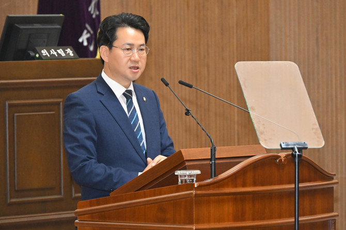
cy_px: 115
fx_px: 2882
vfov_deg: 4.6
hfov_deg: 6.9
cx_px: 173
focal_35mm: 300
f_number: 6.3
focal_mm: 200
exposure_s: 1/250
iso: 4000
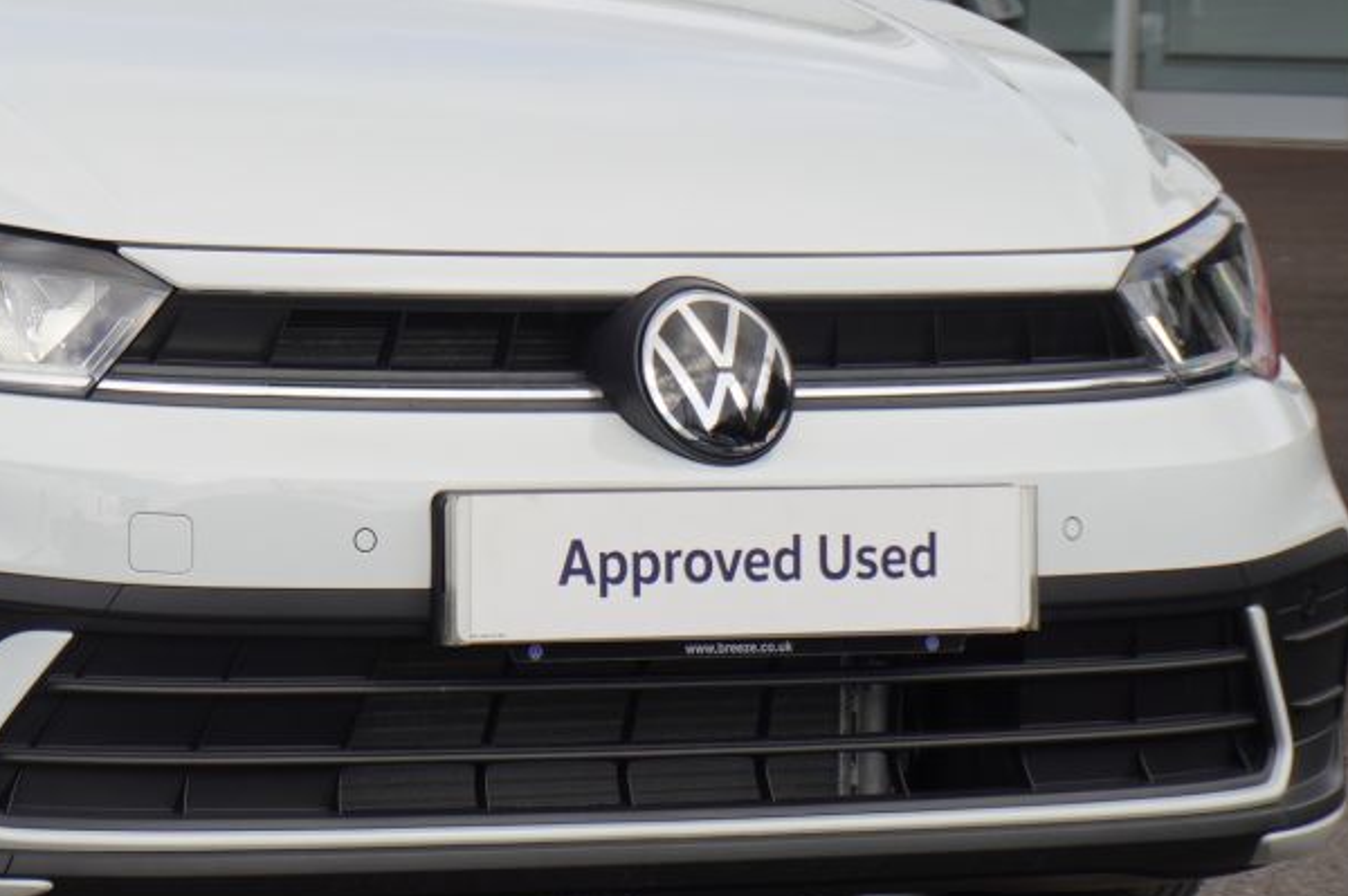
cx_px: -166
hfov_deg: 11.0
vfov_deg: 7.4
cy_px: 254
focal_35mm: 184
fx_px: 6884
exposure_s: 1/200
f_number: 5.6
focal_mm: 46
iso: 100
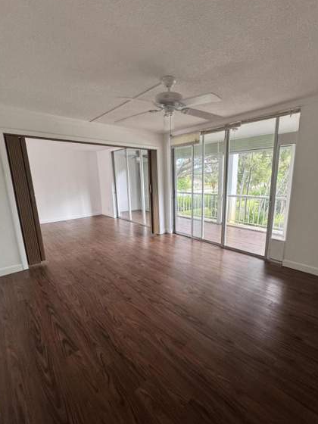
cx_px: 175
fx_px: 196
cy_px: 219
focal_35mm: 16
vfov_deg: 94.5
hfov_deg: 77.9
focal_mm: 2.22
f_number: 2.2
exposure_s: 1/120
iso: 250
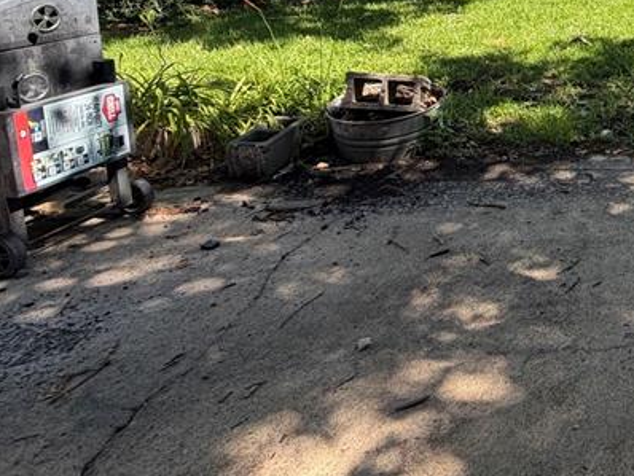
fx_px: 660
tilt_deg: -11.6
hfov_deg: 39.4
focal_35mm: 36
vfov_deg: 36.0
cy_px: 5
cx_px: 734
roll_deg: -0.4
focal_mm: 2.22
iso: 50
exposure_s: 1/502
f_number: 2.2
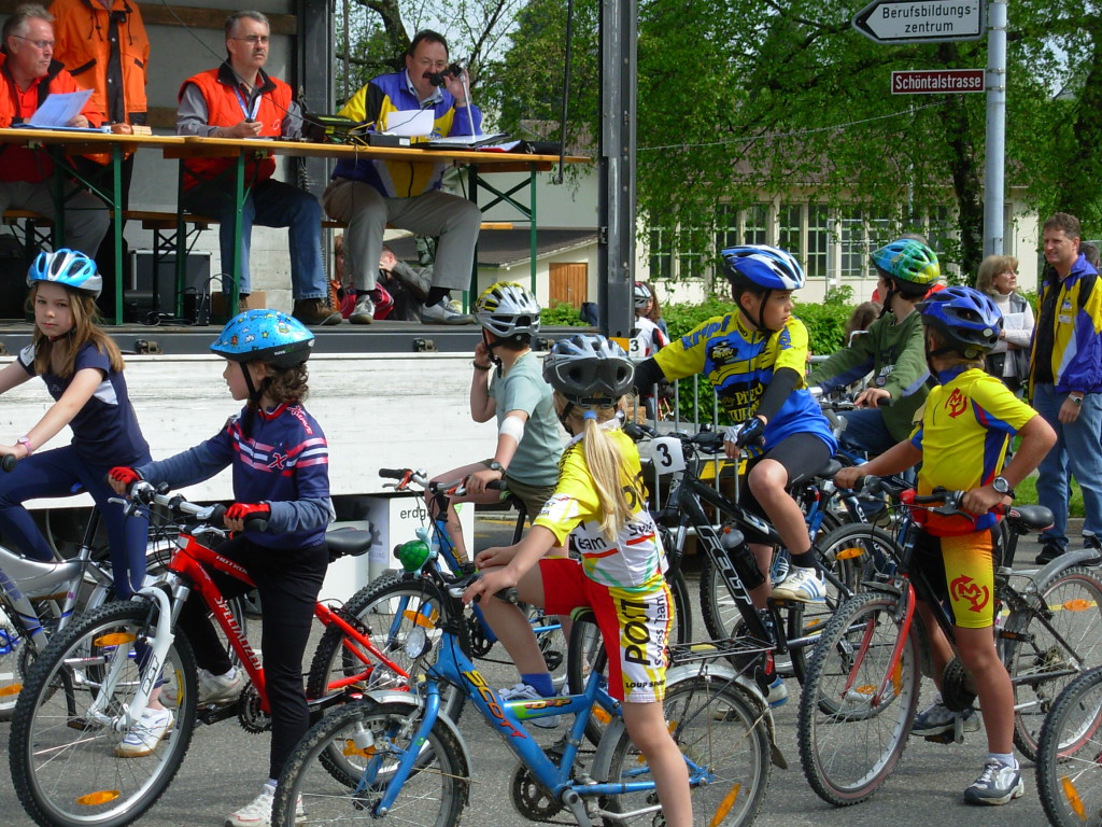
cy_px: 414
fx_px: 2833
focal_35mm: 89
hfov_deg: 22.0
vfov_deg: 16.6
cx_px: 551
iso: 50
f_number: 3.8
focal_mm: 14.7
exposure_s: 1/558
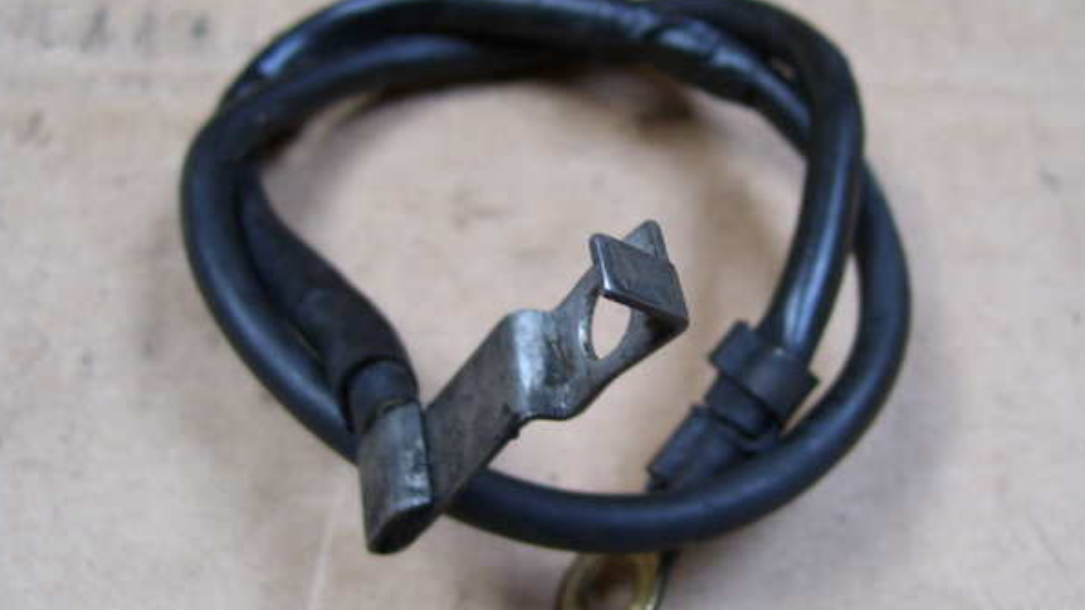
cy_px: 255
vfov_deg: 24.4
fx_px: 1410
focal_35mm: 49
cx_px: 581
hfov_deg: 42.1
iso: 100
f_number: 2.7
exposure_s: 1/30
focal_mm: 6
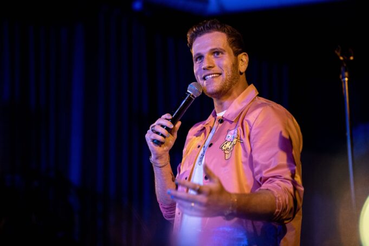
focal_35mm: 85
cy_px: 123
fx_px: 871
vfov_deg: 16.1
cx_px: 184
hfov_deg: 23.9
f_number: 1.8
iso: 2000
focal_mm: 85
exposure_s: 1/250
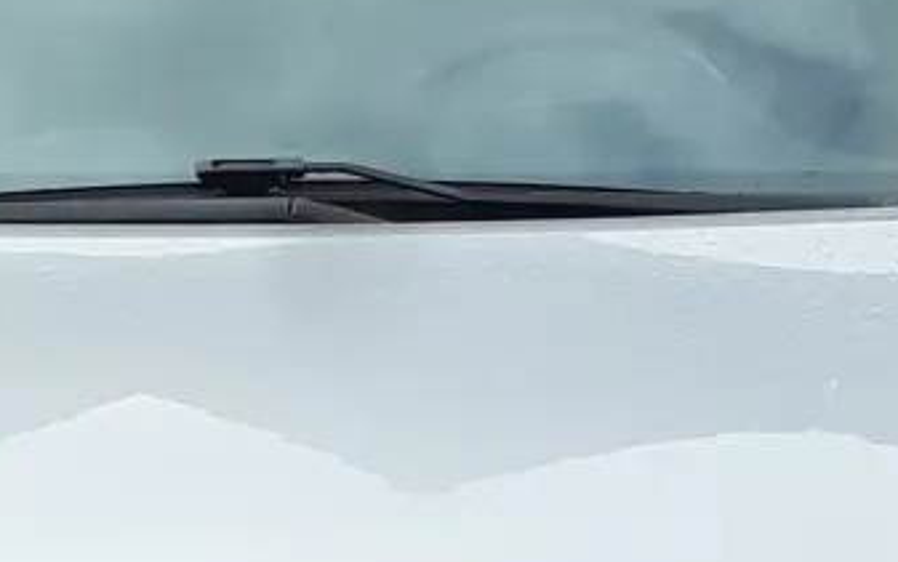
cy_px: 915
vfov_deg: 8.8
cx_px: -8
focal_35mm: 145
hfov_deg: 14.2
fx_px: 3550
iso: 40
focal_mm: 3.6
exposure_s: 1/801
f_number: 1.9
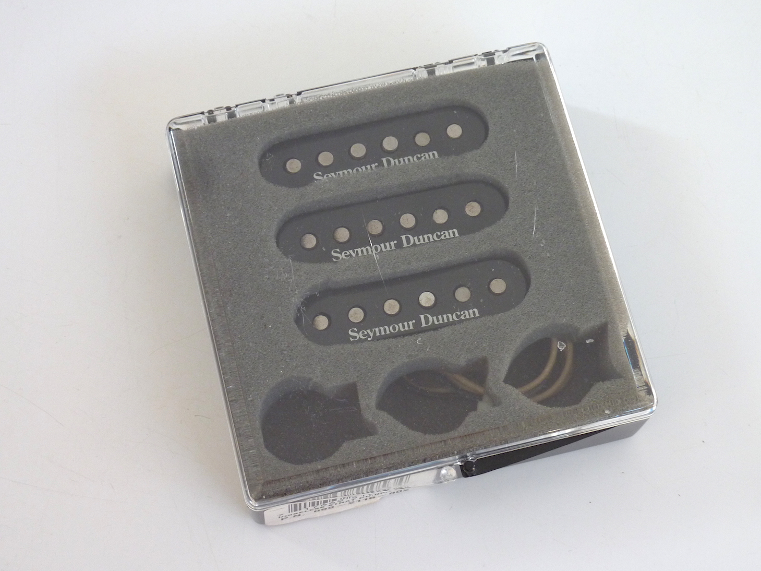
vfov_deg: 21.9
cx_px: 380
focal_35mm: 67
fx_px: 1473
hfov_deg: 29.0
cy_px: 286
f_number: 4.1
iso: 200
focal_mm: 11
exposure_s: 1/20
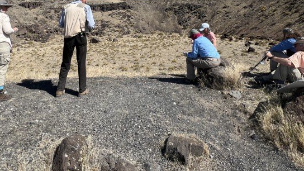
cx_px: 140
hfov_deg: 73.9
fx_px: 202
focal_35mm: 25
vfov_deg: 40.2
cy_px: -1
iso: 32
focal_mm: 1.57
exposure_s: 1/1845
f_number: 1.8
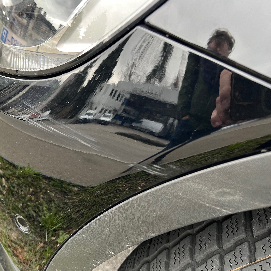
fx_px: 275
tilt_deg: -35.8
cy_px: 136
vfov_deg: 52.5
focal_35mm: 31
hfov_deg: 51.9
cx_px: 99
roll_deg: -4.9
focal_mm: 5.7
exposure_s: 1/77
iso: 125
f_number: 1.5
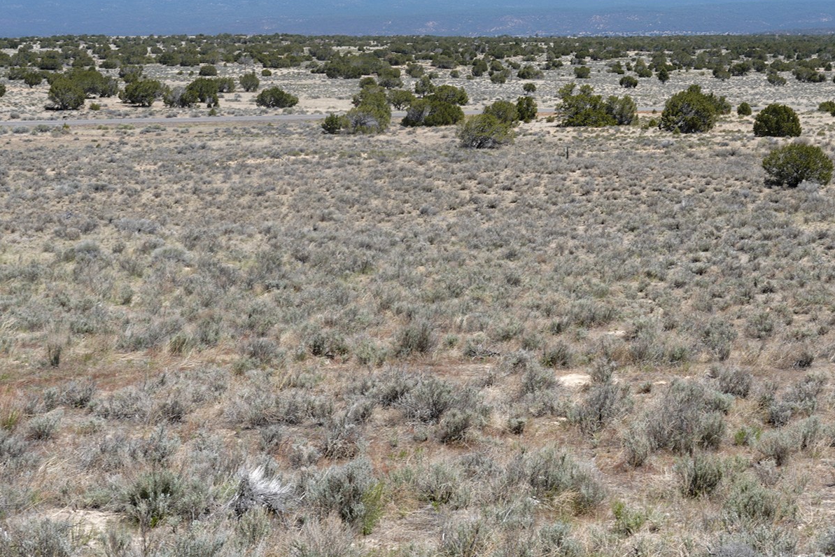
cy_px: 180
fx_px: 1322
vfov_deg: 23.7
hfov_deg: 34.8
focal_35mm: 57
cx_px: 531
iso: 100
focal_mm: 34
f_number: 13
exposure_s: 1/80
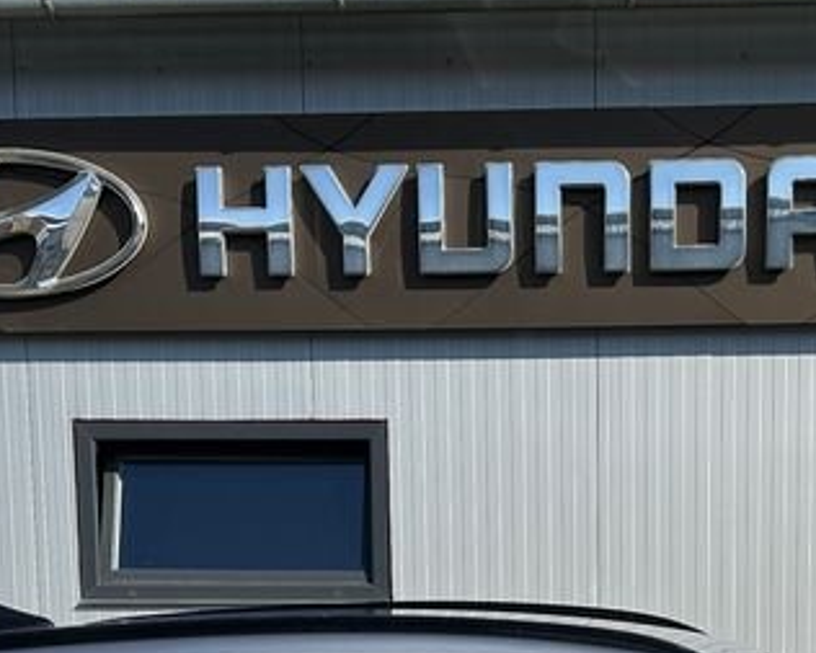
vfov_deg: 19.2
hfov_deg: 24.8
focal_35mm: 76
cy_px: 751
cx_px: 591
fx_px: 1836
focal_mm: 6.86
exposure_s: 1/4762
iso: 80
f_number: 1.78
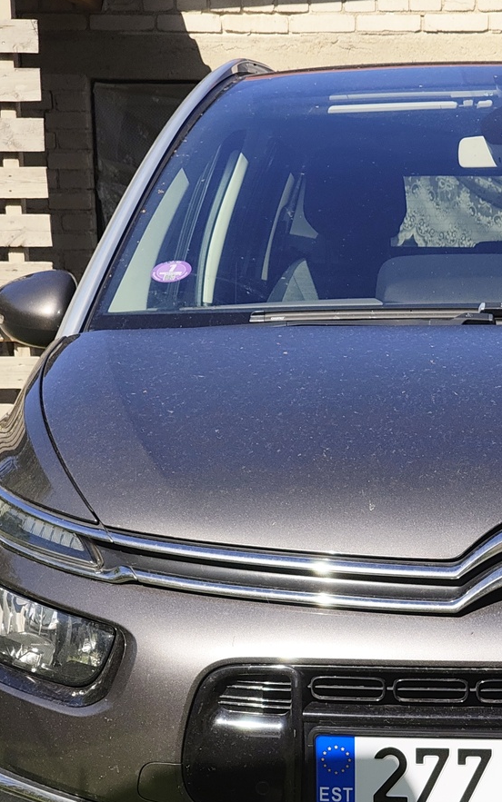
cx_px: 486
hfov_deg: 13.5
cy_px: 619
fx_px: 2101
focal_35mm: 96
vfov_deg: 21.4
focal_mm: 7.1
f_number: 2
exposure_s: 1/2481
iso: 198
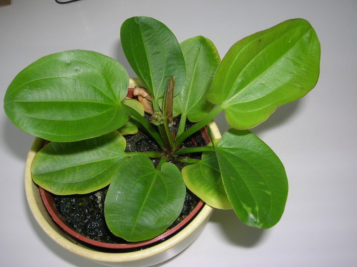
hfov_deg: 54.0
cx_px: 178
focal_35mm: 34
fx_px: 350
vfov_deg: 41.8
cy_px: 134
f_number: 4.9
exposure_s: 1/60.1
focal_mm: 5.7
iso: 50
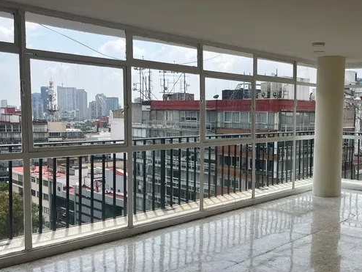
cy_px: 149
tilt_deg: -5.7
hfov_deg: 43.5
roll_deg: -1.1
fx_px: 439
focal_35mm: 42
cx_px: 267
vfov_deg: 34.3
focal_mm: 5.1
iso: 50
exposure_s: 1/2899
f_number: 1.6
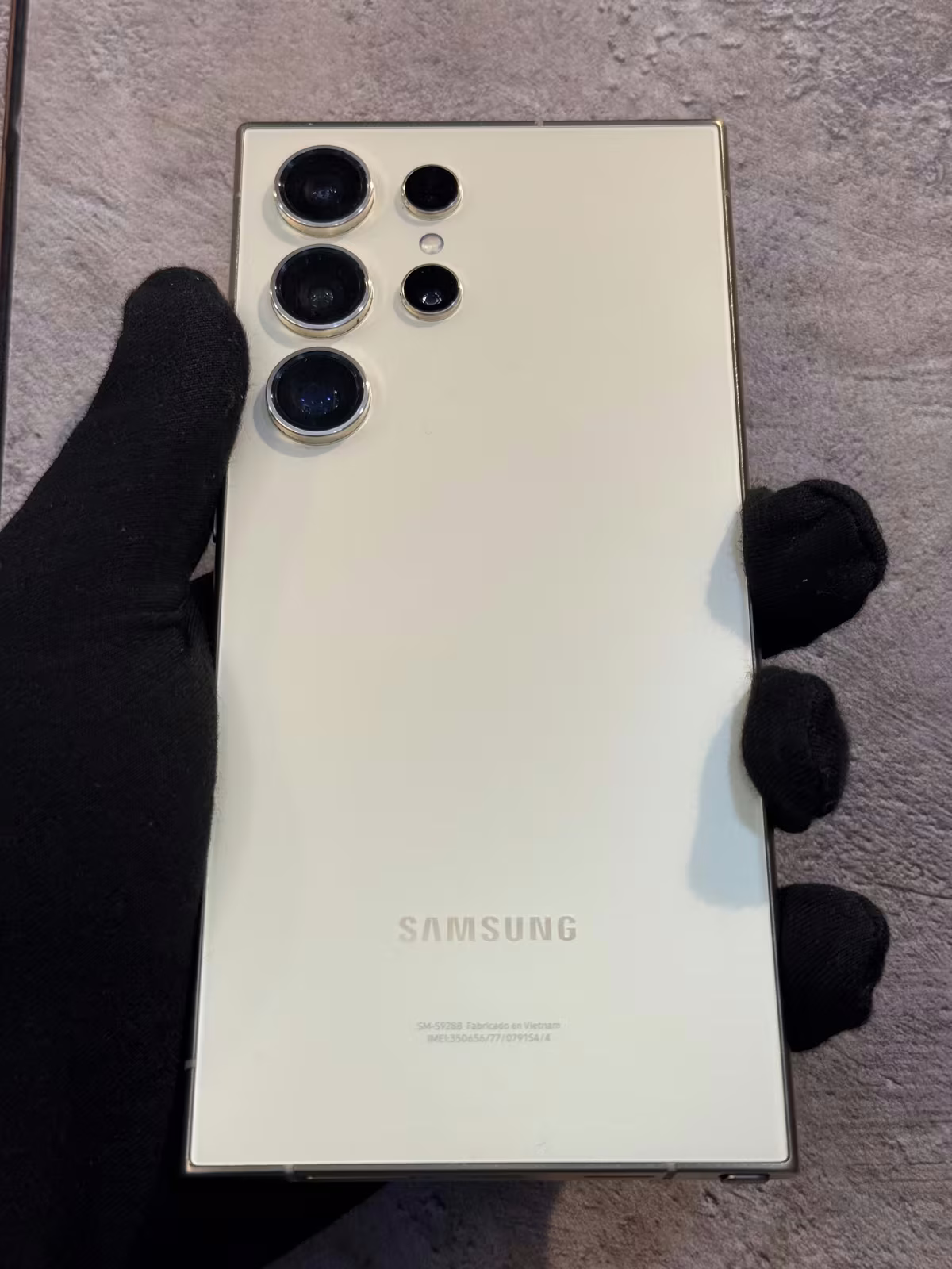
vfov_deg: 39.7
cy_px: 634
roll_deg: -1.3
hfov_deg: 30.3
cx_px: 476
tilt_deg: +11.9
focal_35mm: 48
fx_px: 1760
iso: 100
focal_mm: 6.76
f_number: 1.78
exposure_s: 1/100
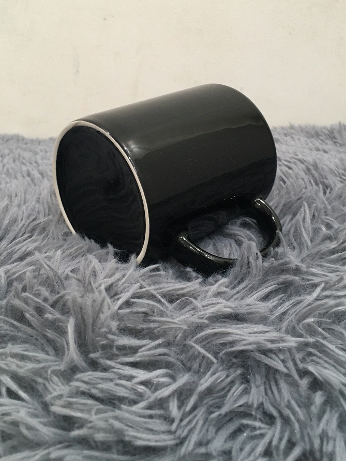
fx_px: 520
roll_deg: +0.3
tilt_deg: -18.3
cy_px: 165
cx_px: 173
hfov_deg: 36.8
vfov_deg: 47.3
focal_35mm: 39
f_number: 2.2
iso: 125
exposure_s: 1/33
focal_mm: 4.15
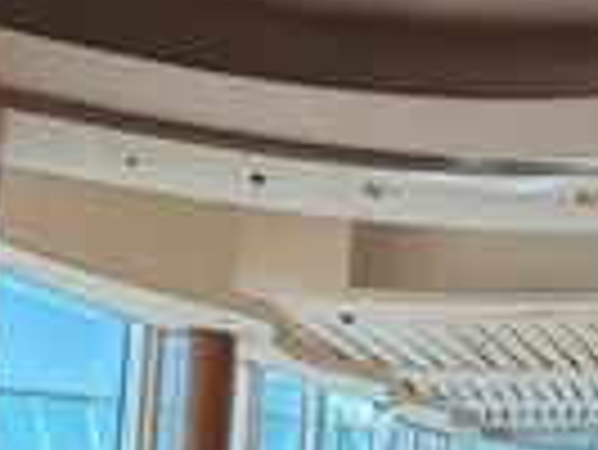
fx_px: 726
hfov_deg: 36.1
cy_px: 459
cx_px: 697
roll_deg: -3.0
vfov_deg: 31.6
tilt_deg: +3.8
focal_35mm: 42
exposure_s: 1/120
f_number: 2.2
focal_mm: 2.22
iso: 64
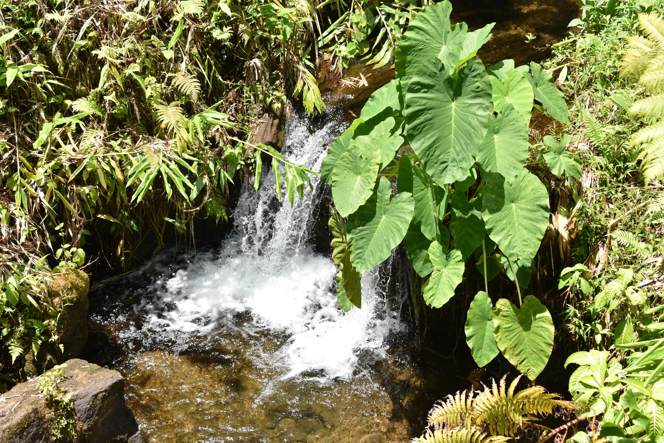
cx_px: 332
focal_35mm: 68
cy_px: 222
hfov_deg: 29.6
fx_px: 1255
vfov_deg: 20.0
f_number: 6.3
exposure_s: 1/3200
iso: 2000
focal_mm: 68
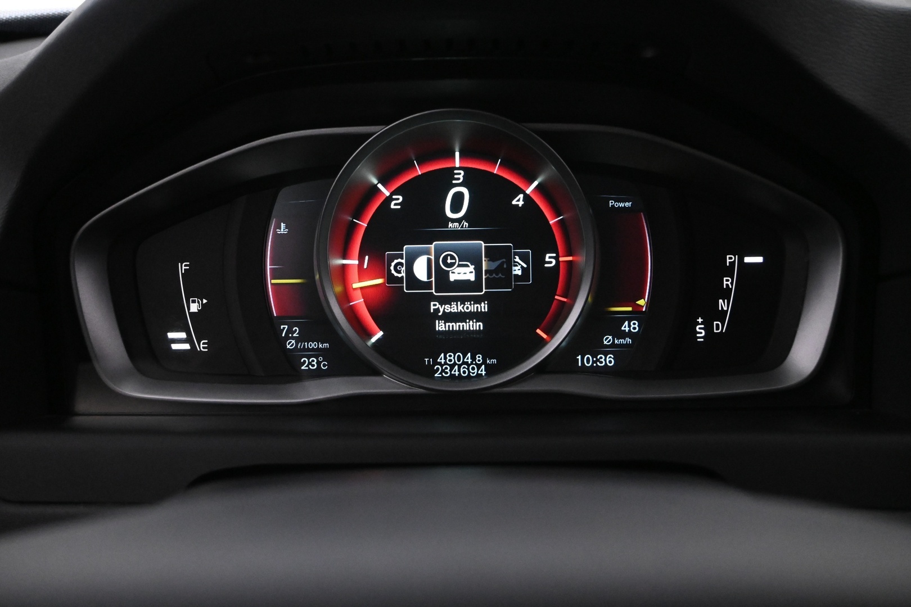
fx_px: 1253
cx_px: 456
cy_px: 304
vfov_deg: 27.3
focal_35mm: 50
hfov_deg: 40.0
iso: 5000
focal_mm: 33
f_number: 5
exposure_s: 1/50
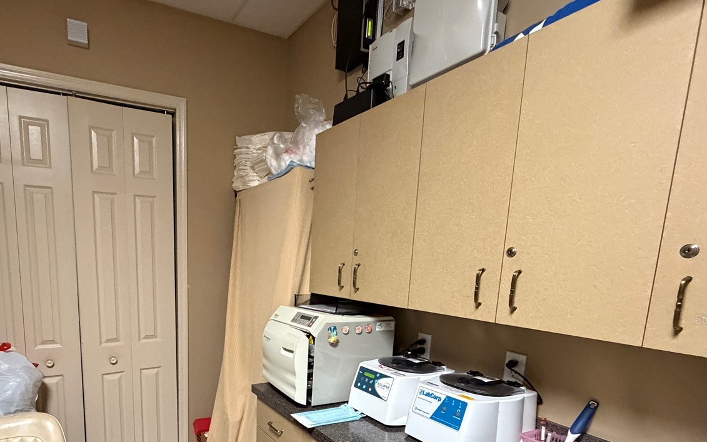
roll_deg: -1.7
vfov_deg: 55.2
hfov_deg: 80.3
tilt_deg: -9.3
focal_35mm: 21
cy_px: 319
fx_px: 405
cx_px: 254
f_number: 2.2
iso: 800
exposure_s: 1/60
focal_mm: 2.22
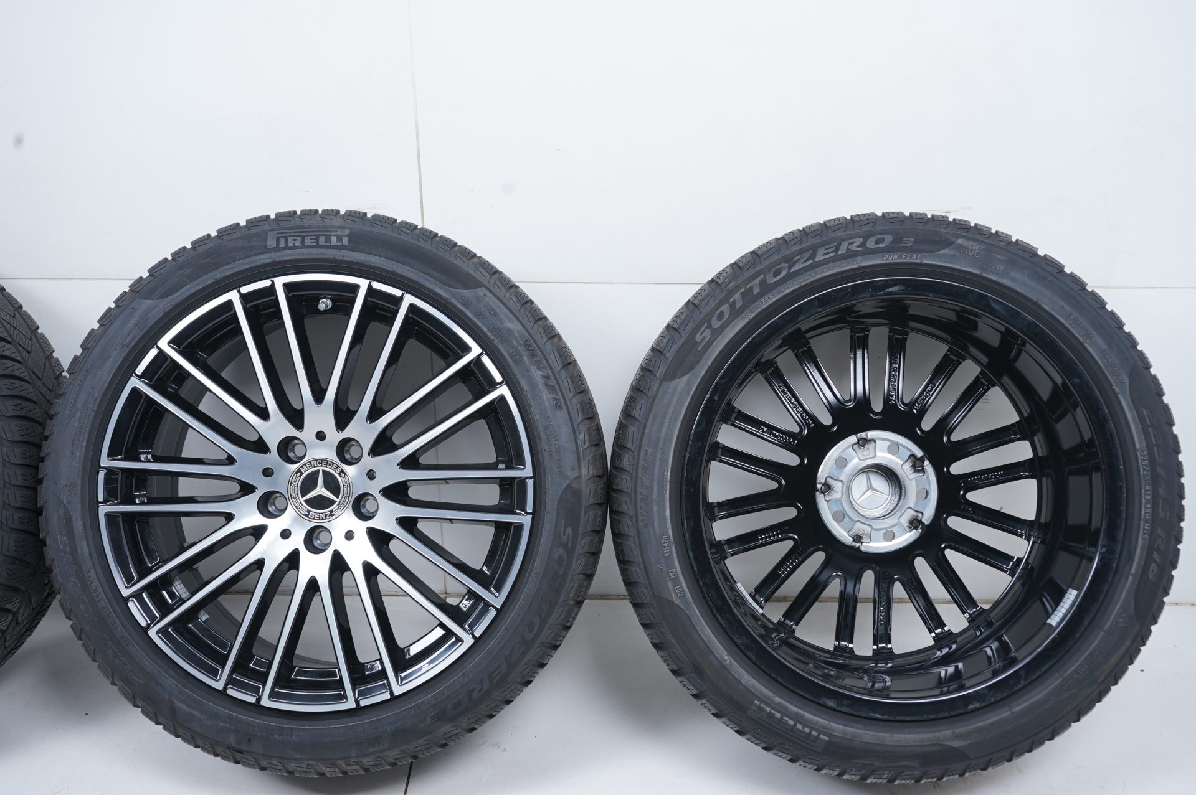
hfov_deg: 49.6
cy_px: 398
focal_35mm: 39
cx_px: 598
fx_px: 1295
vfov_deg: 34.2
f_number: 7.1
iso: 250
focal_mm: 39
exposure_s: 1/125
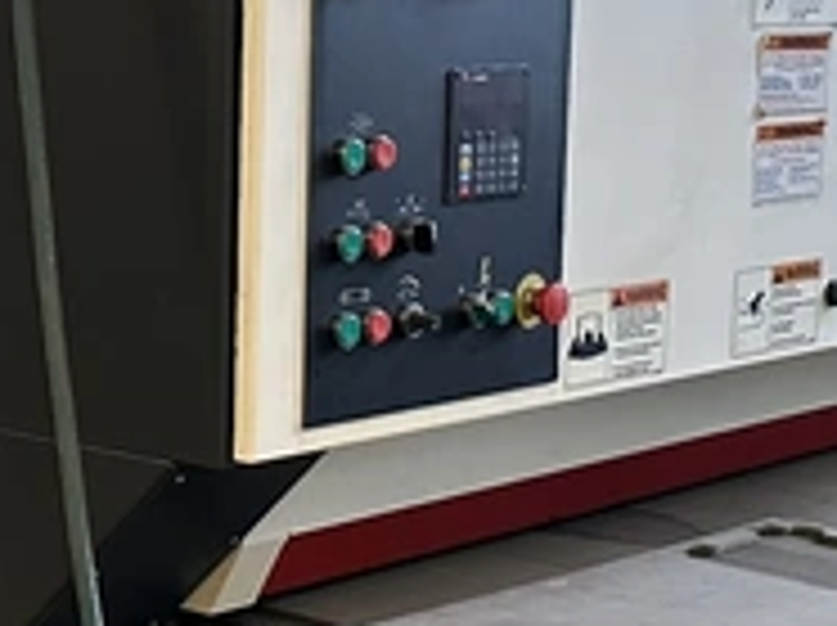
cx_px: 130
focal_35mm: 97
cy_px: 403
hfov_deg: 20.0
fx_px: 2342
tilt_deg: -9.5
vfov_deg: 15.2
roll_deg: -0.2
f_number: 1.78
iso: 500
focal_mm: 6.86
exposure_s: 1/60
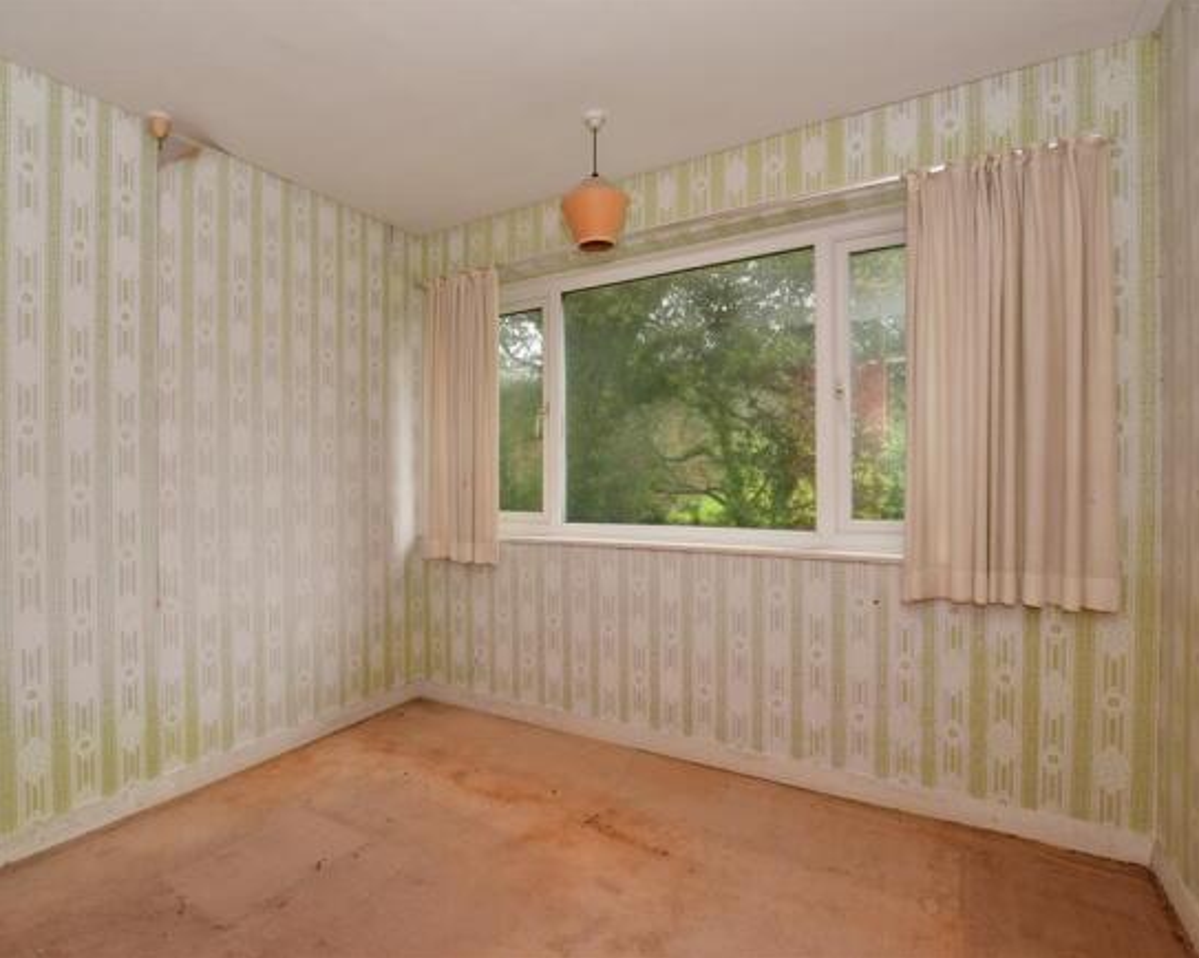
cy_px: 478
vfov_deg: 76.9
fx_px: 603
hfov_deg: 89.4
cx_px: 545
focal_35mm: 17
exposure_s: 1/13
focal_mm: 10
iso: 200
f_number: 8
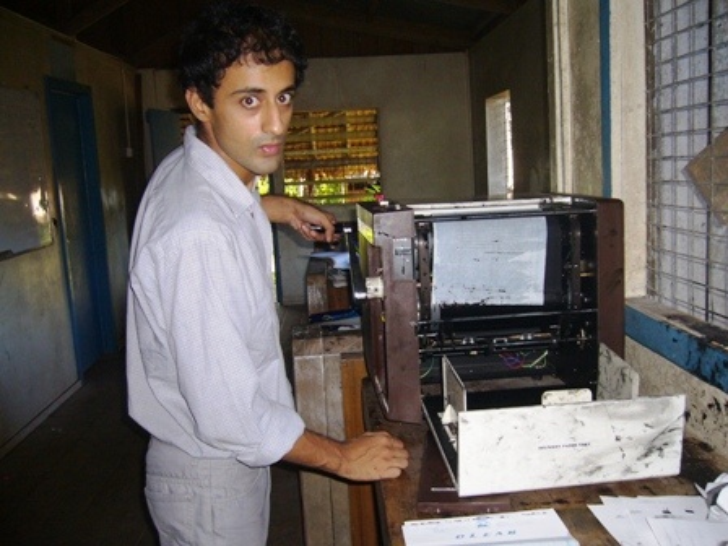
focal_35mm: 35
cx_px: 364
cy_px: 273
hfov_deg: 52.6
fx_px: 736
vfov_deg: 40.7
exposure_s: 1/60
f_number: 2.8
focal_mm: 5.8
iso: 100
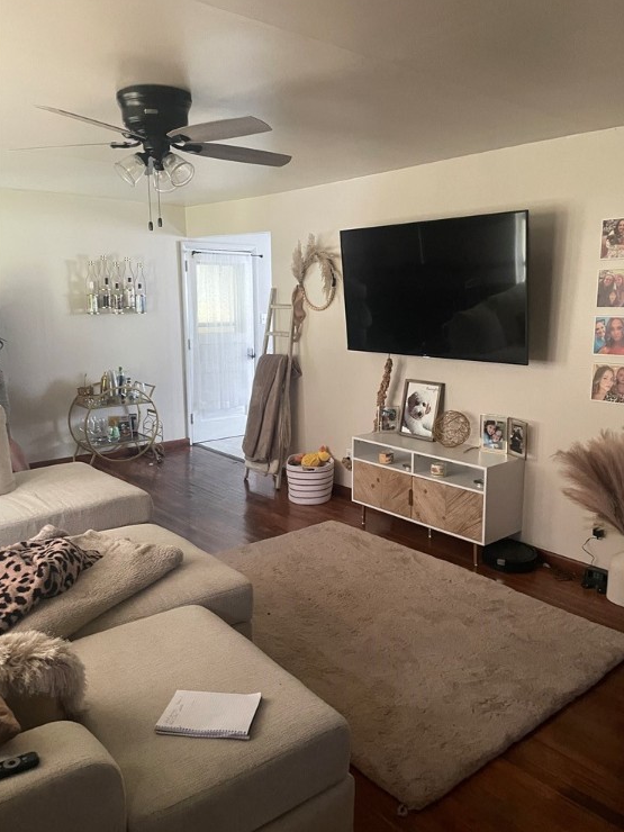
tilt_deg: -9.7
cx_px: 318
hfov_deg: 51.4
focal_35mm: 27
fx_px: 649
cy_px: 418
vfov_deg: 65.3
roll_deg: +0.1
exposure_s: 1/35
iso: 640
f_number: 1.6
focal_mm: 4.2
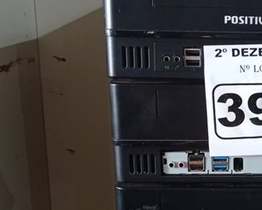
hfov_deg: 20.3
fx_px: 706
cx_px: 270
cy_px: 160
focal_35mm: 91
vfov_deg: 16.8
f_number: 1.79
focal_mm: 4.7
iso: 422
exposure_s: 1/24
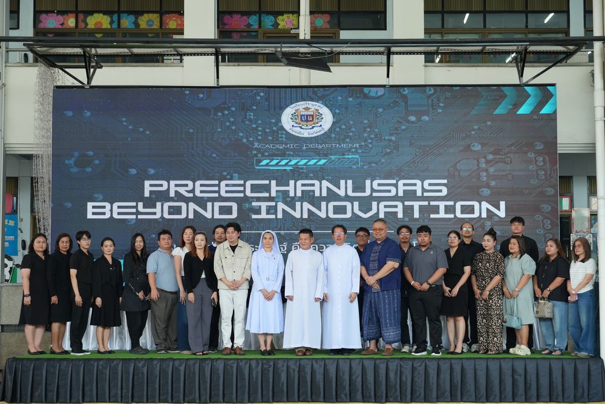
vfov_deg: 21.1
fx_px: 1084
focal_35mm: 64
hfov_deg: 31.2
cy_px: 202
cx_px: 302
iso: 320
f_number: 5
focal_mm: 43
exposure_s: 1/100
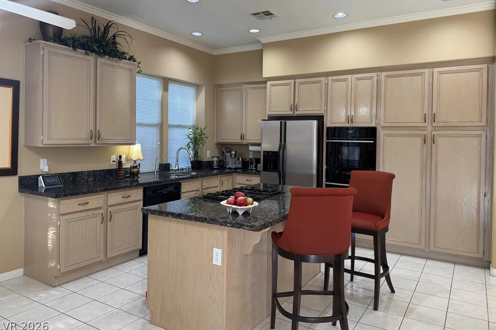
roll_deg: -1.2
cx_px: 251
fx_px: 358
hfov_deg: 69.4
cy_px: 141
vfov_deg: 49.4
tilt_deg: -1.6
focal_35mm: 26
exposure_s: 1/60
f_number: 1.78
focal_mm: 6.76
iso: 125
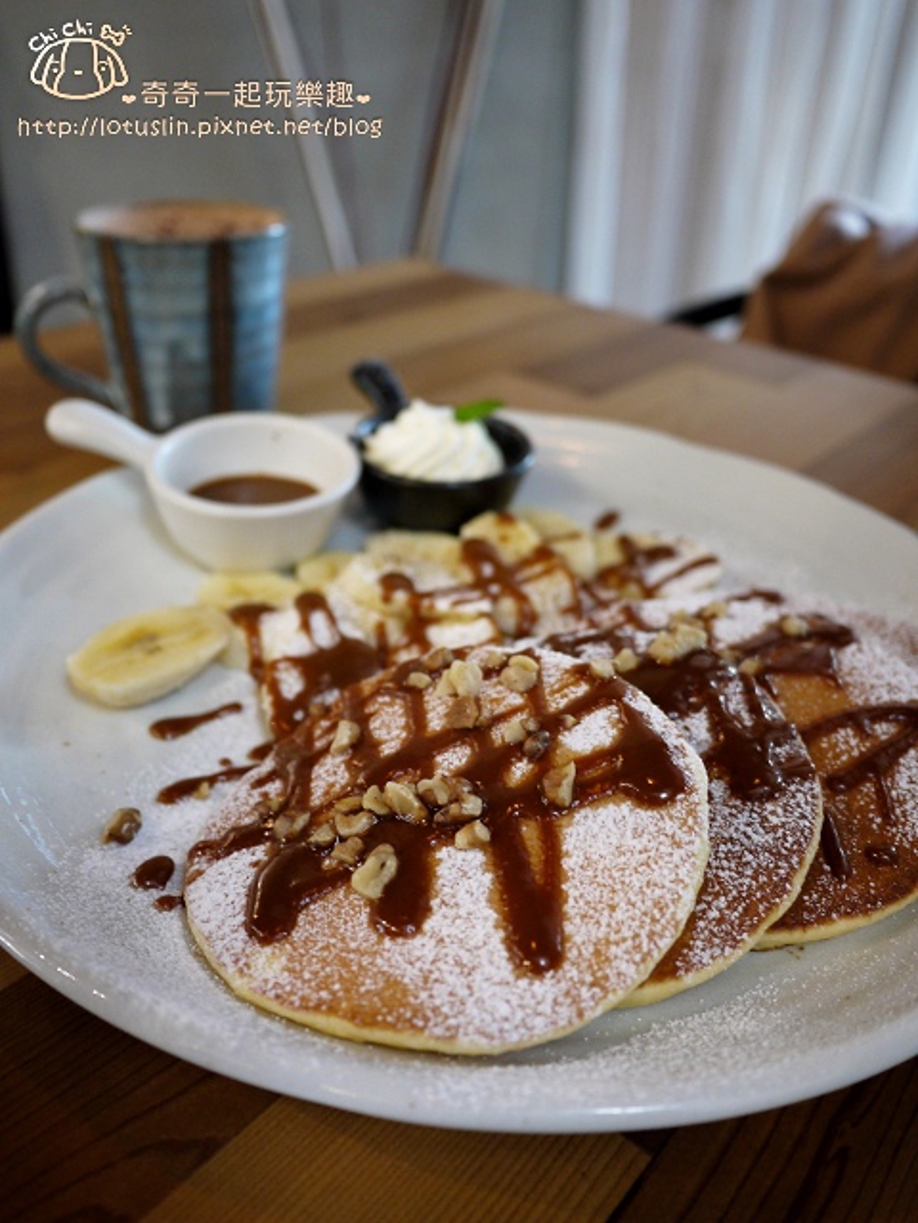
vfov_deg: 63.4
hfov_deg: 49.7
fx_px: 990
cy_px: 612
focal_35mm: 28
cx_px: 459
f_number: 2.5
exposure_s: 1/13
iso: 400
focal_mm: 14
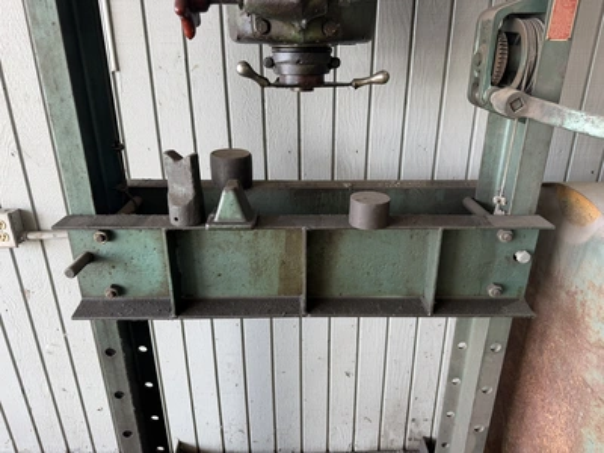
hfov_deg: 71.6
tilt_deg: -21.6
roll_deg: +0.3
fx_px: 419
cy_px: 226
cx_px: 302
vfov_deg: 56.8
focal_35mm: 24
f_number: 1.78
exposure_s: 1/120
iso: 100
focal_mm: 6.76
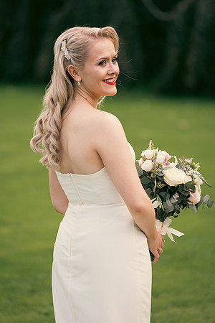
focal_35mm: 200
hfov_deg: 6.9
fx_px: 1792
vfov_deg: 10.3
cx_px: 108
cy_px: 162
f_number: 3.5
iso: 125
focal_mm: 200
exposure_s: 1/320
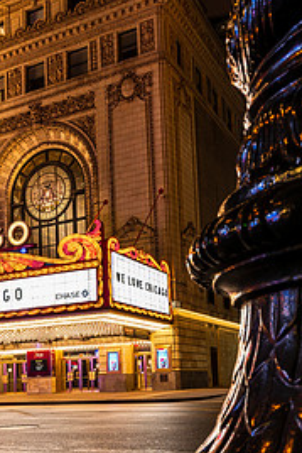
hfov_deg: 31.3
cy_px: 267
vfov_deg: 46.2
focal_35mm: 42
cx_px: 70
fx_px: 528
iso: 50
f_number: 10
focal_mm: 25
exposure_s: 1
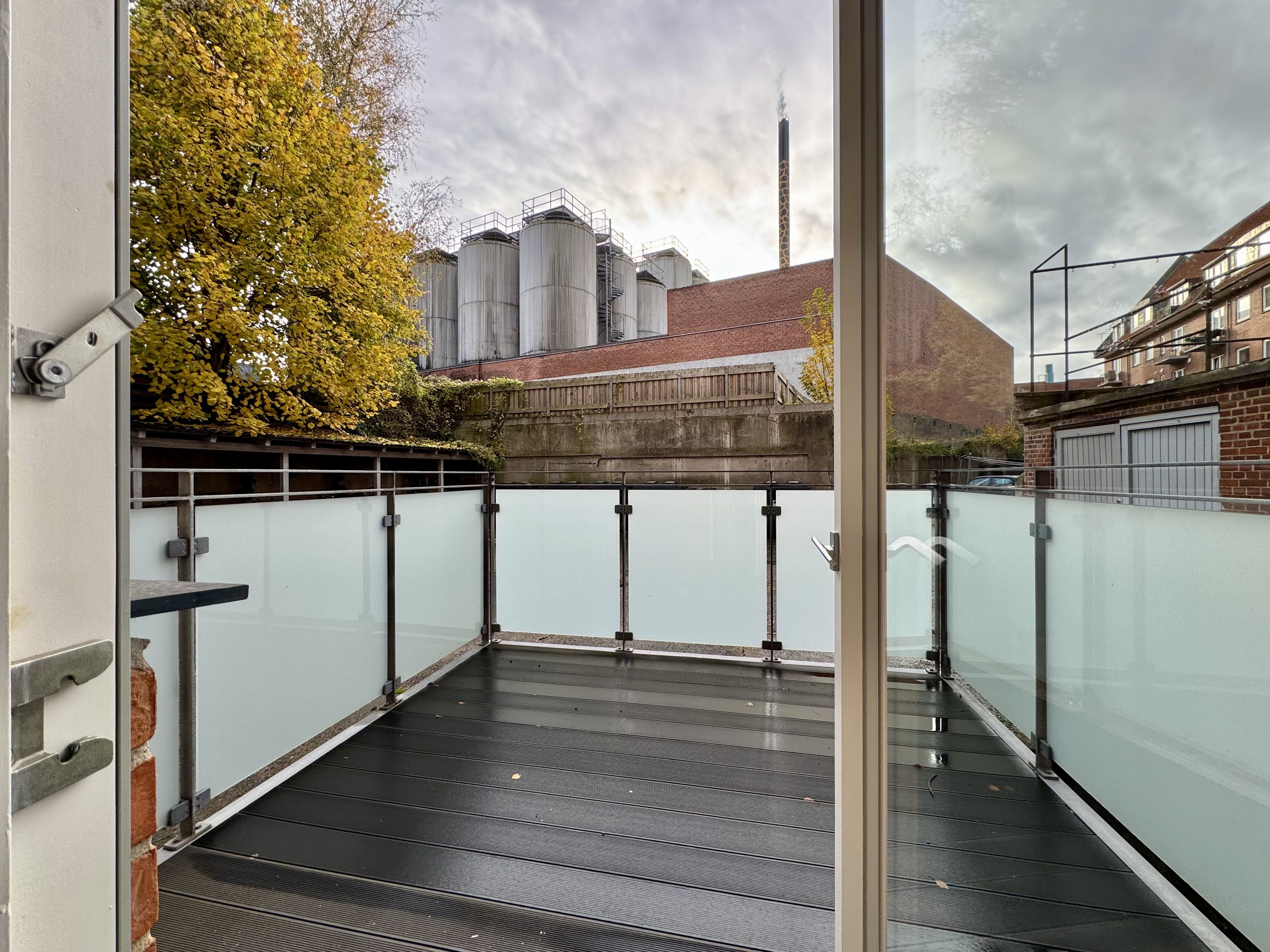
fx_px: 514
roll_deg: +1.0
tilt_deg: -0.4
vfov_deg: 85.7
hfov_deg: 102.1
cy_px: 476
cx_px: 635
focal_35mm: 14
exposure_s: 1/327
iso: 40
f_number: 2.2
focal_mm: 2.22
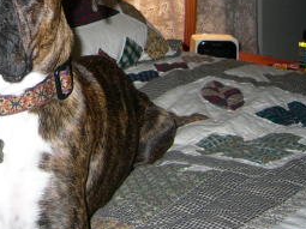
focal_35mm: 88
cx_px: 13
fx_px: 778
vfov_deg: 16.3
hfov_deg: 21.6
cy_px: -25
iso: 100
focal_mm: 5.8
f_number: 2.8
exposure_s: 1/60
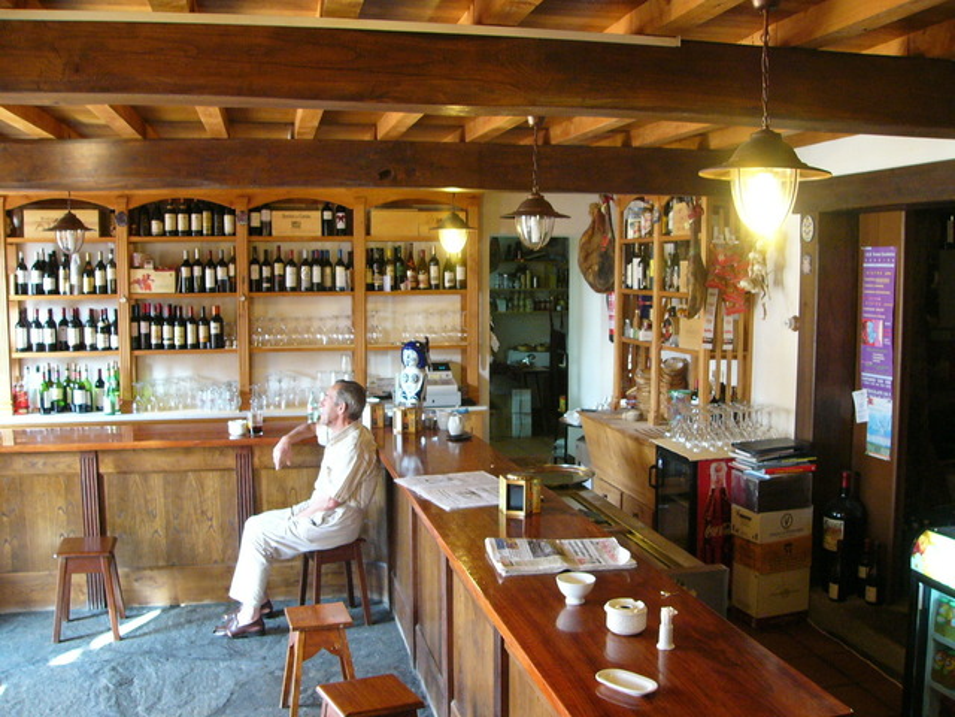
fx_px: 993
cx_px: 478
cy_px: 358
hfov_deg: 51.4
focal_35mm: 36
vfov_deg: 39.7
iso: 200
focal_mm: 6
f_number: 2.8
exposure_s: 1/13
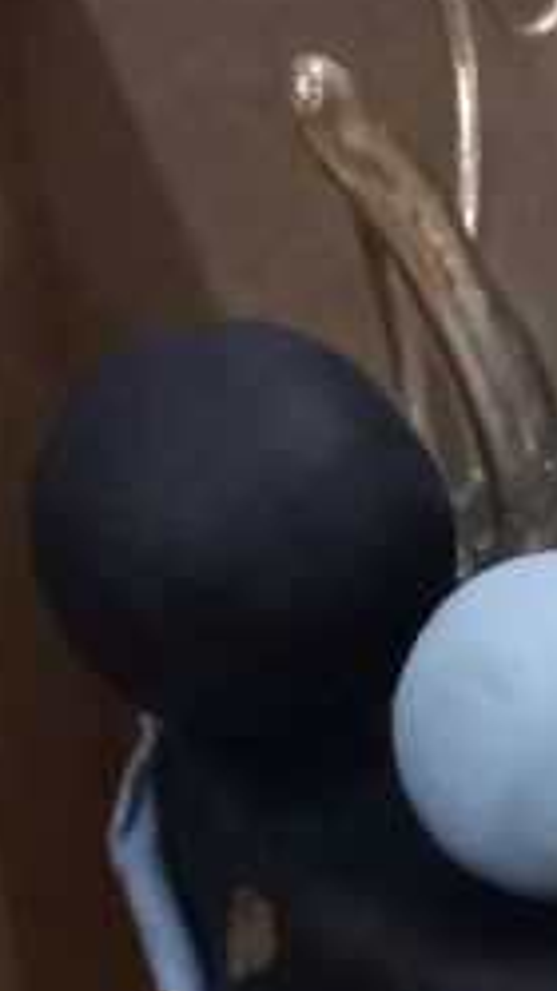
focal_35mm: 112
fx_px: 2942
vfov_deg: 18.0
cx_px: 927
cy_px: 1246
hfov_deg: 10.3
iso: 640
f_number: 1.8
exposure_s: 1/25
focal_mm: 4.6
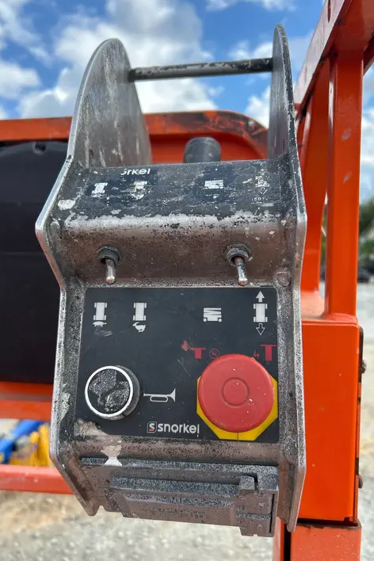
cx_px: 180
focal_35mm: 28
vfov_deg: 65.5
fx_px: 436
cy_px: 285
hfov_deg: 46.4
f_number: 1.5
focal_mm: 5.7
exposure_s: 1/1575
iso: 50
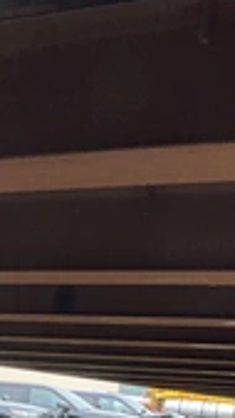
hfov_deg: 13.8
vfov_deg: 27.5
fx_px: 831
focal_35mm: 75
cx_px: 465
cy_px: 356
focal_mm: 3
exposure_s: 1/172
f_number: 1.8
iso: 25
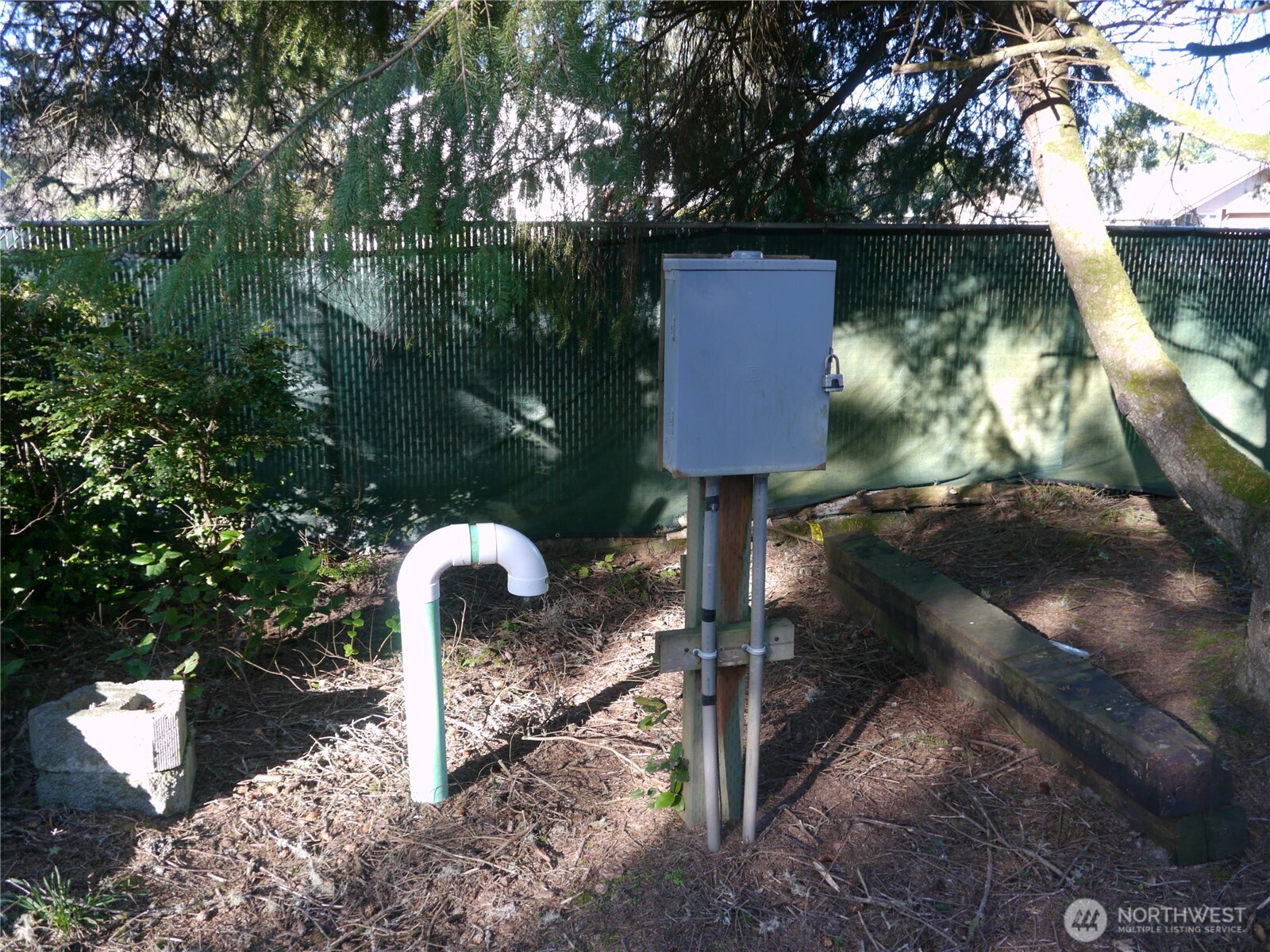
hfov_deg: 63.4
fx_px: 1027
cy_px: 476
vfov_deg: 49.7
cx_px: 635
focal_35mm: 28
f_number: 4
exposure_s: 1/50
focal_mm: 14
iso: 100
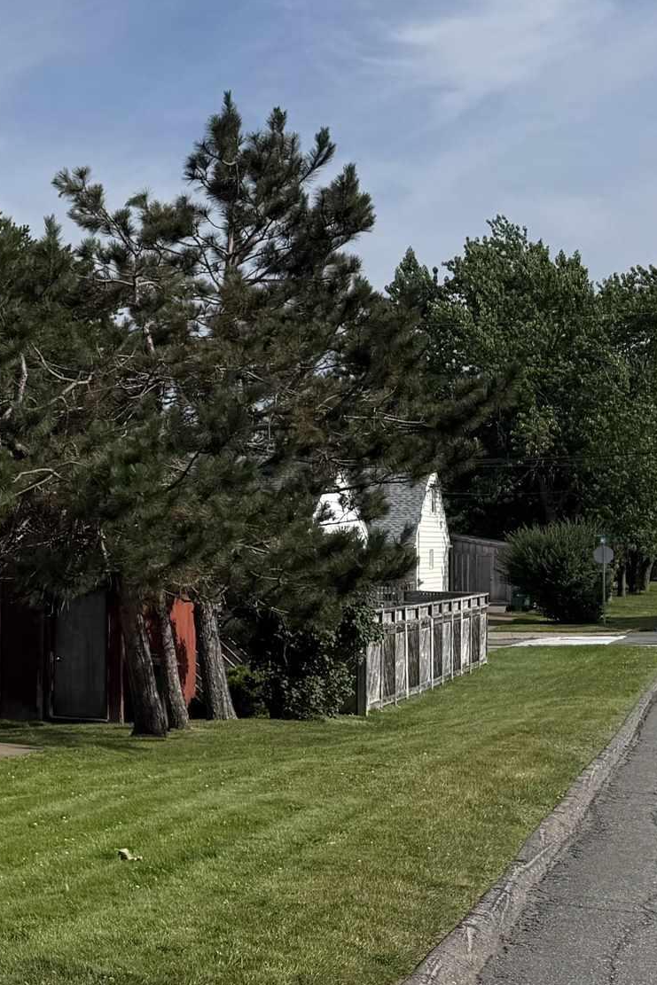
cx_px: -496
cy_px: 492
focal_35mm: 69
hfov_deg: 16.7
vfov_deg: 29.2
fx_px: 1888
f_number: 1.78
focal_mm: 6.76
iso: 80
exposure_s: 1/7353
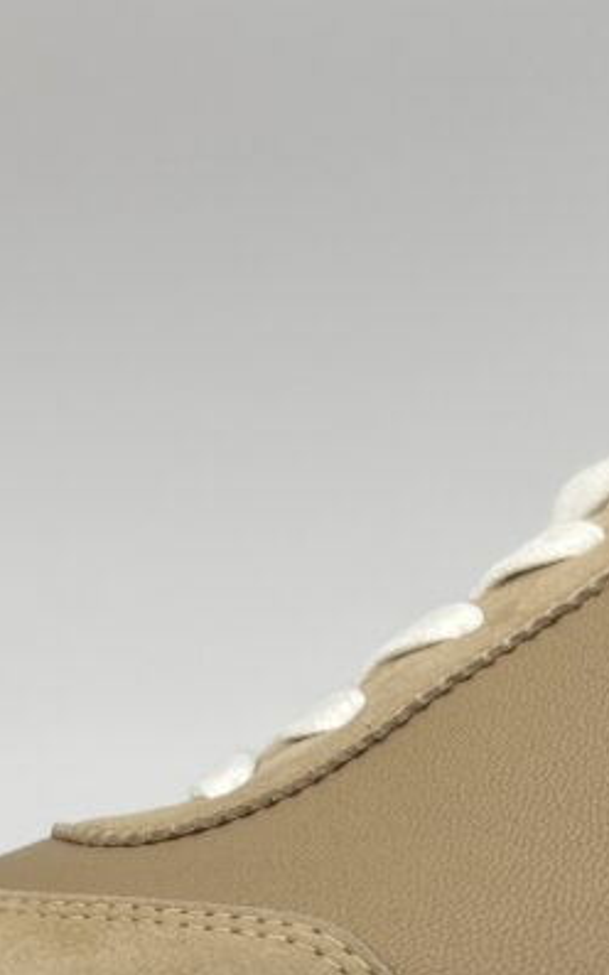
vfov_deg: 27.7
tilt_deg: -45.9
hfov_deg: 18.3
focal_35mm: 71
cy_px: 921
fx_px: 1886
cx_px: 312
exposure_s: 1/117
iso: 32
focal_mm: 5.7
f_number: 1.5
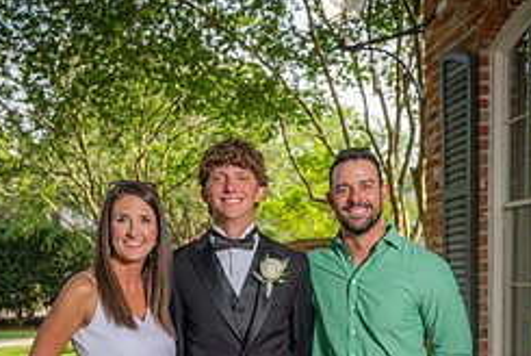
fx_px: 812
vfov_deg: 22.9
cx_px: 258
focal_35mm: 55
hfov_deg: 36.2
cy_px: 412
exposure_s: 1/160
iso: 100
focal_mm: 30
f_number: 5.6
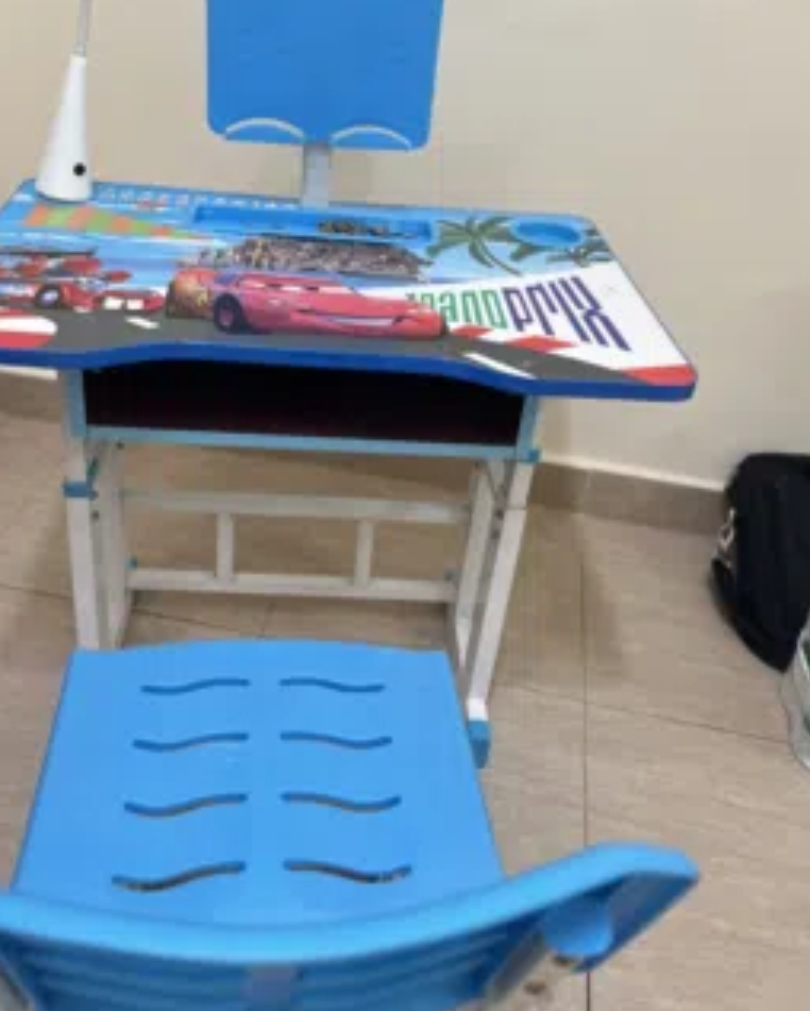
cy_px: 399
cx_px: 360
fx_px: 958
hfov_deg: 45.8
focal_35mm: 32
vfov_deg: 55.2
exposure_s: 1/50
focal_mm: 5.7
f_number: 1.5
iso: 250
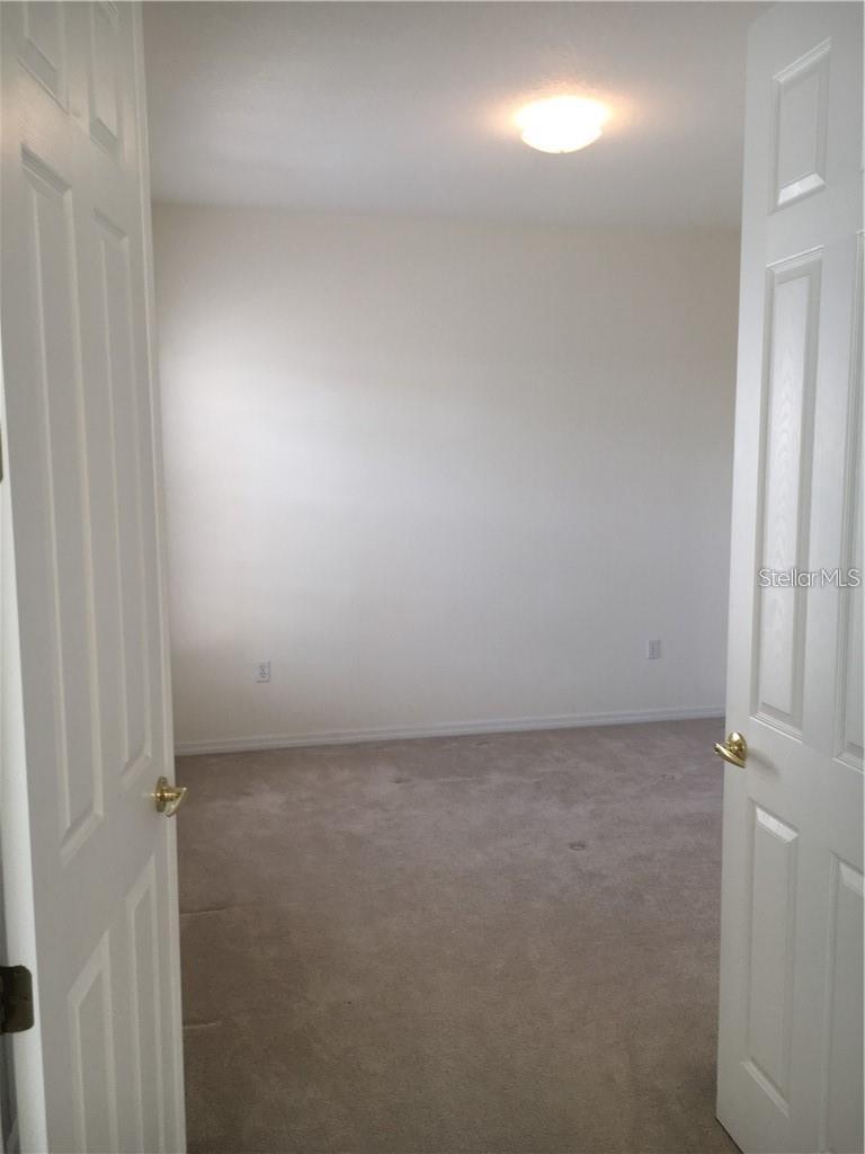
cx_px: 432
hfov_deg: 48.2
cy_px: 577
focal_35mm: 29
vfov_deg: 61.7
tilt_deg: -6.4
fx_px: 966
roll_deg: -0.1
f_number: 2.2
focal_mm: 4.15
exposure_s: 1/40
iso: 25
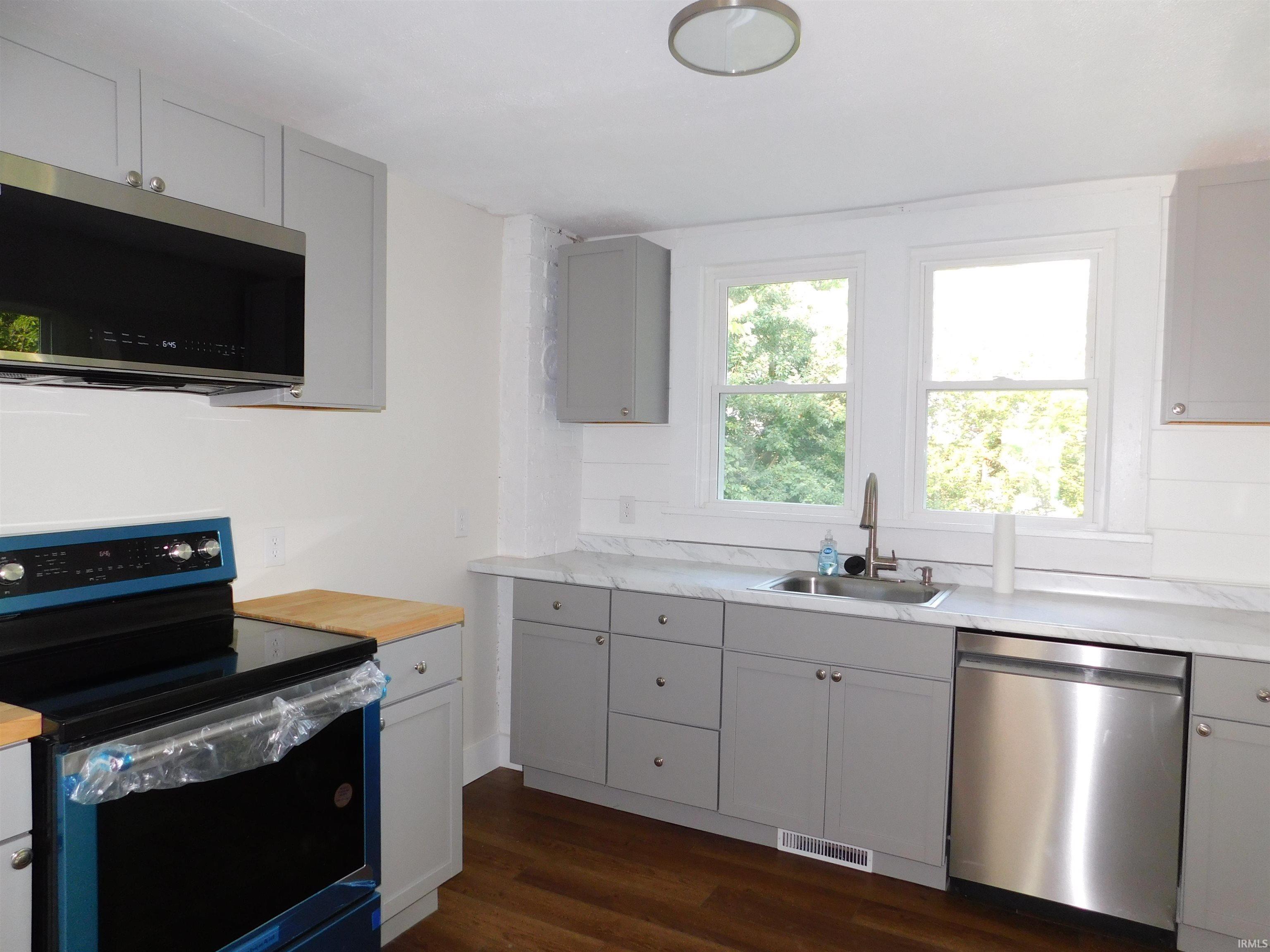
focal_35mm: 23
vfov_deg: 58.9
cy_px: 476
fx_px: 844
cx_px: 635
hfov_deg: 73.9
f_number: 3
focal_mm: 4
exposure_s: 1/30
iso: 200
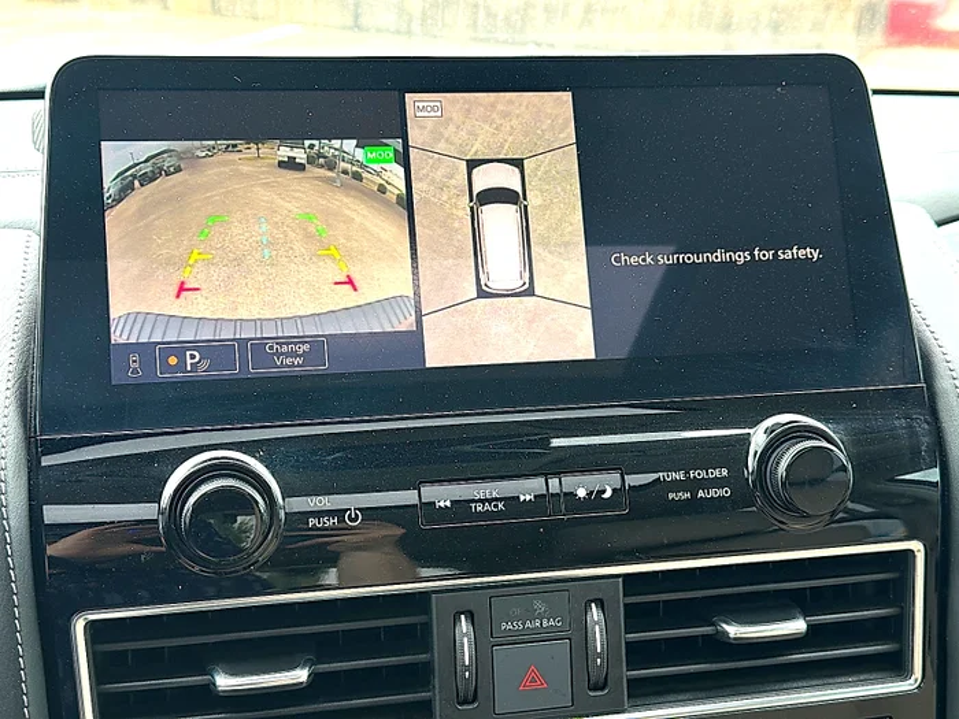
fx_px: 1330
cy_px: 360
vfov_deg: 30.3
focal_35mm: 48
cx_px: 480
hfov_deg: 39.7
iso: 80
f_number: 1.78
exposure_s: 1/121
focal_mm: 6.86
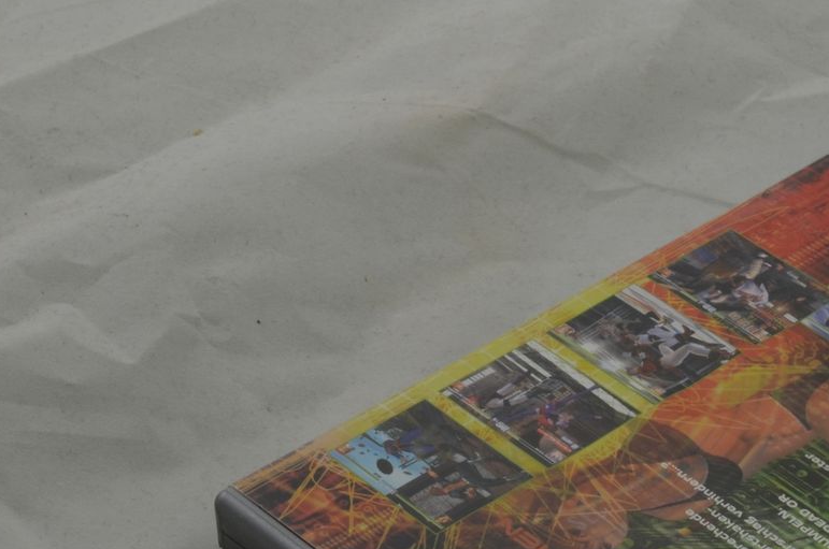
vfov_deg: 9.7
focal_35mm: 140
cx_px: 766
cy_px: 495
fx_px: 3218
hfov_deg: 14.5
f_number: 20
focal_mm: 40
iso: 100
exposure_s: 1/3
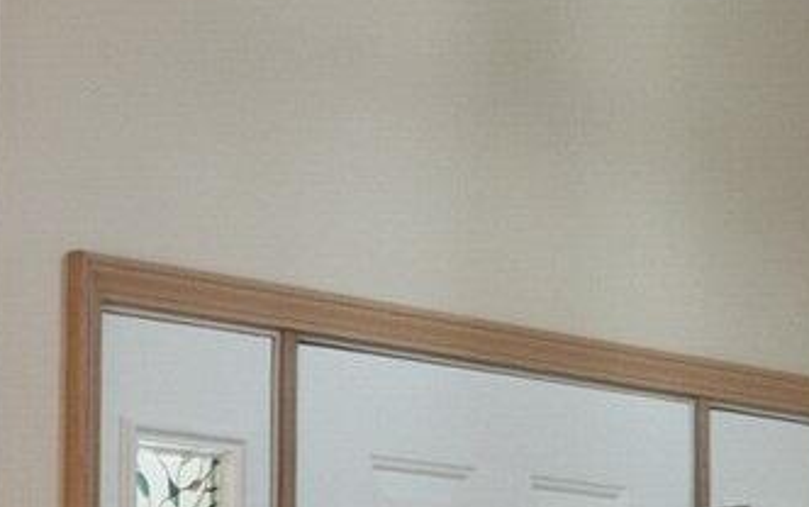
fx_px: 2030
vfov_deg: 12.3
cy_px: 1079
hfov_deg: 12.1
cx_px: -1518
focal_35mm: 92
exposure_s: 1/2.5
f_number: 8
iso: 100
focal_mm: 10
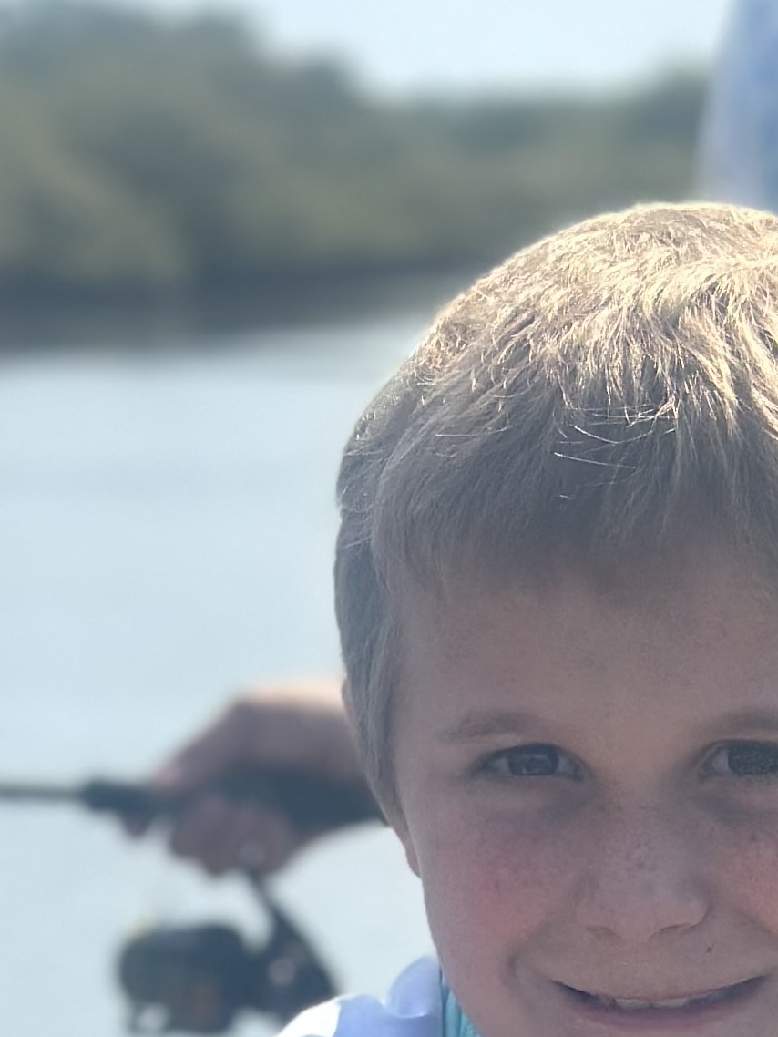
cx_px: 823
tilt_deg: -18.3
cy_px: 1710
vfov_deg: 11.0
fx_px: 5092
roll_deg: +1.8
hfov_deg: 8.7
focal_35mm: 170
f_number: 1.78
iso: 80
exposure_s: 1/4785
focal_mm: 6.86
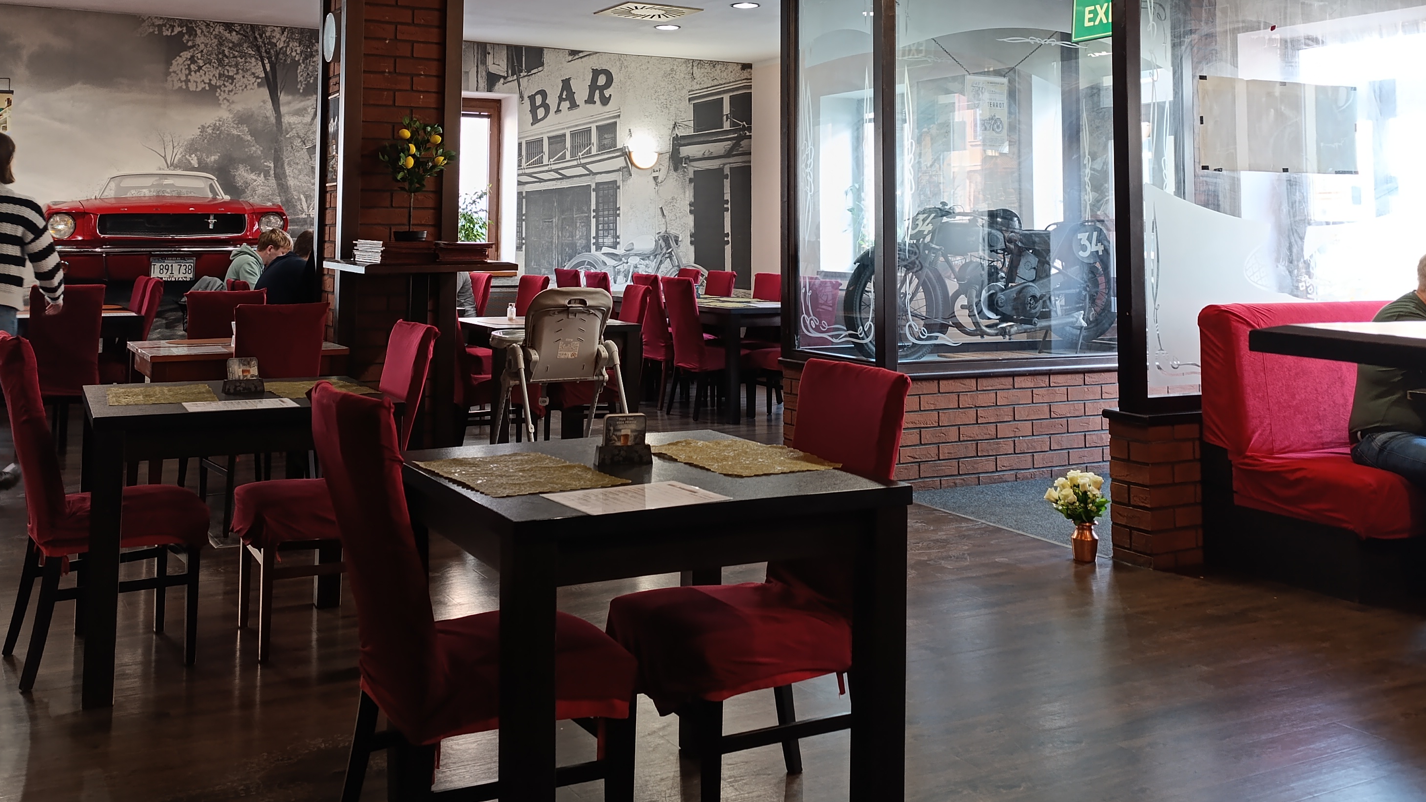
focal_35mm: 35
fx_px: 1323
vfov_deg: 32.6
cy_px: 138
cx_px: 667
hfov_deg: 56.6
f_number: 1.6
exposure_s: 1/50
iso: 640
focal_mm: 6.14
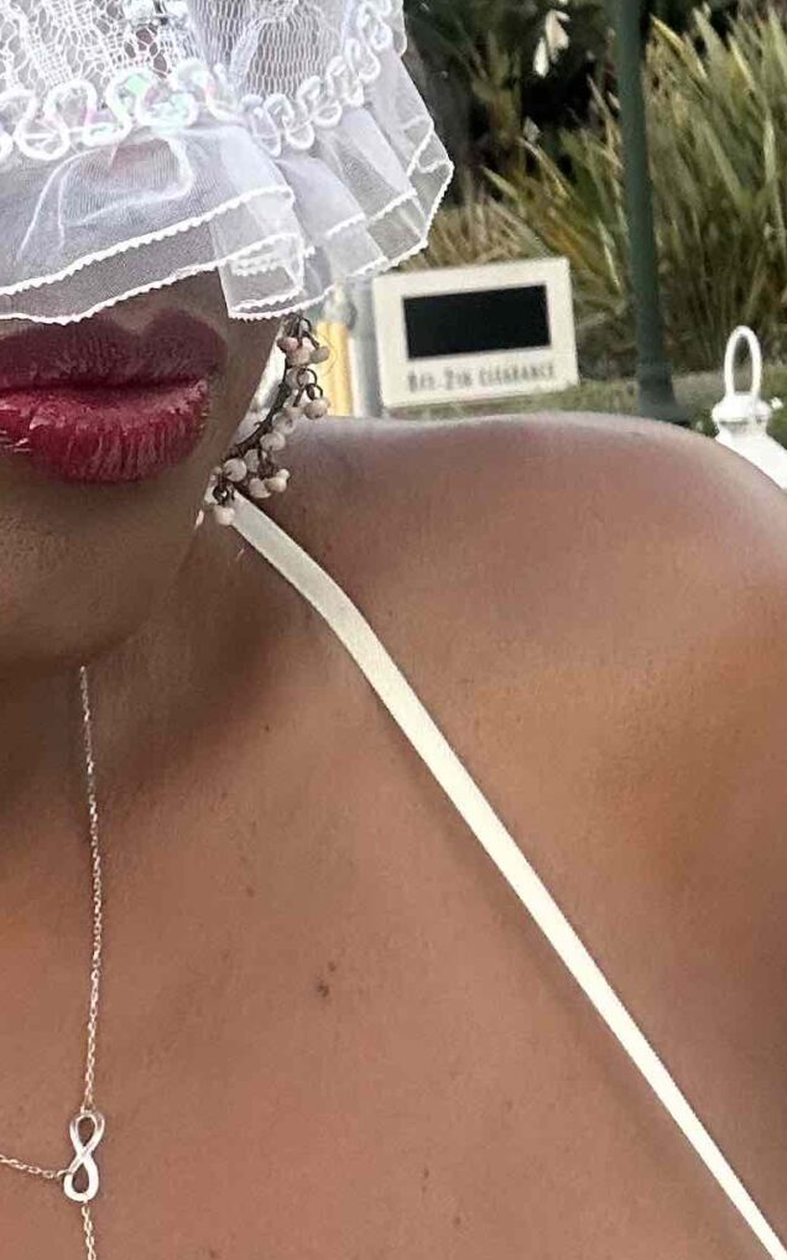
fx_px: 2746
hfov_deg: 16.2
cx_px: 119
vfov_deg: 25.6
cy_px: 366
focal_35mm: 80
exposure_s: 1/60
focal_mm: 2.69
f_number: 1.9
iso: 100
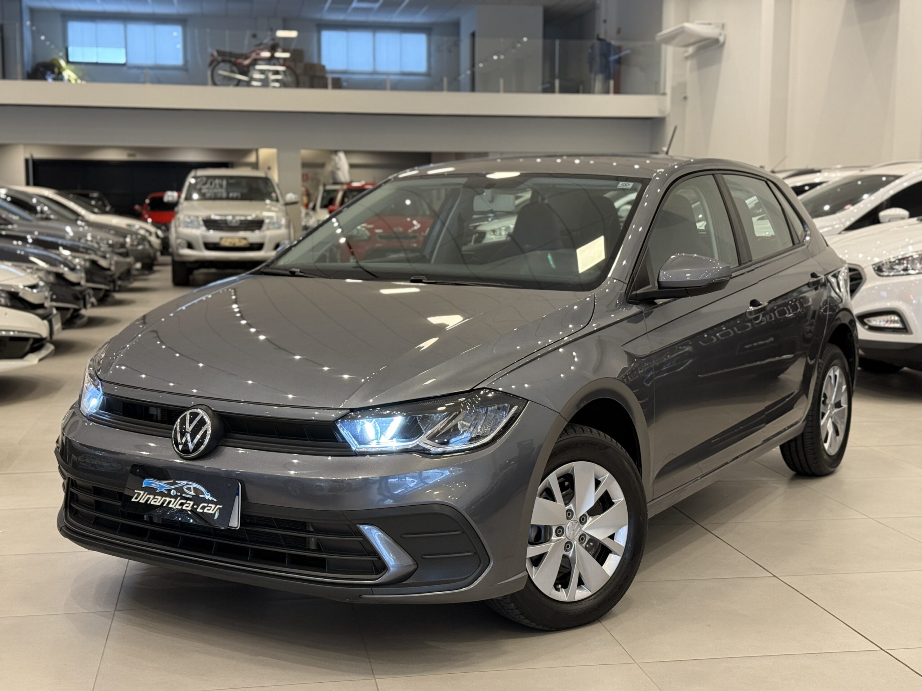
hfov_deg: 39.7
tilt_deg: -5.6
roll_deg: -0.2
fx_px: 1278
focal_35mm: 48
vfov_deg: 30.3
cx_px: 461
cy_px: 346
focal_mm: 6.76
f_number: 1.78
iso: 200
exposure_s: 1/60
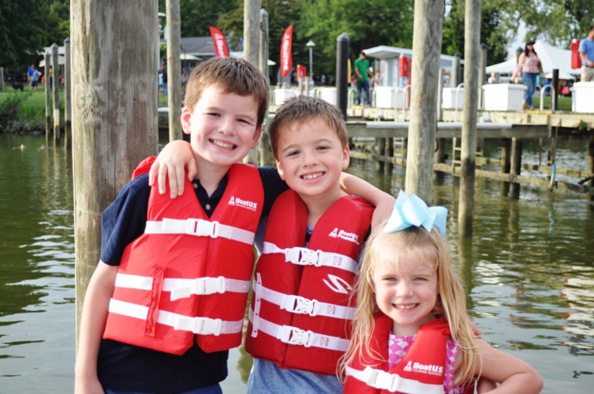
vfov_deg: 25.0
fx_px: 890
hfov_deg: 36.9
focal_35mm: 54
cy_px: 197
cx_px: 297
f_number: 9
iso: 200
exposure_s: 1/320
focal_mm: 36
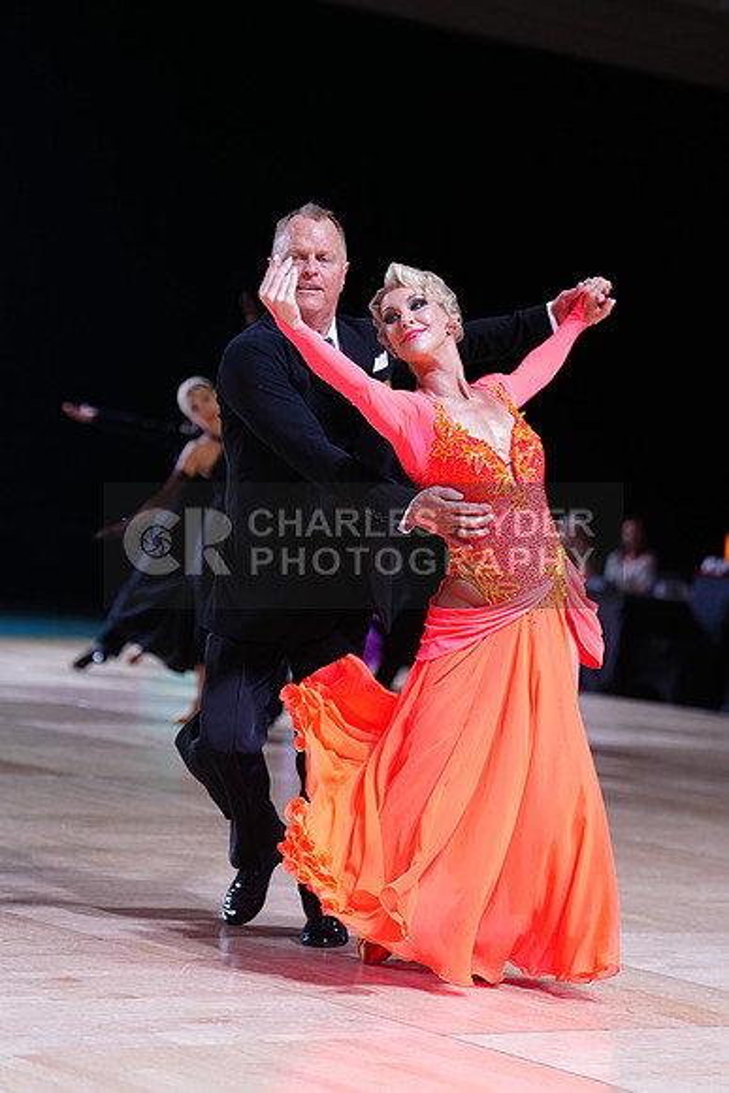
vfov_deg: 20.4
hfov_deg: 13.7
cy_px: 546
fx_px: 3035
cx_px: 364
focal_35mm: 100
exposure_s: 1/640
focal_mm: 100
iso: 1250
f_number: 2.8
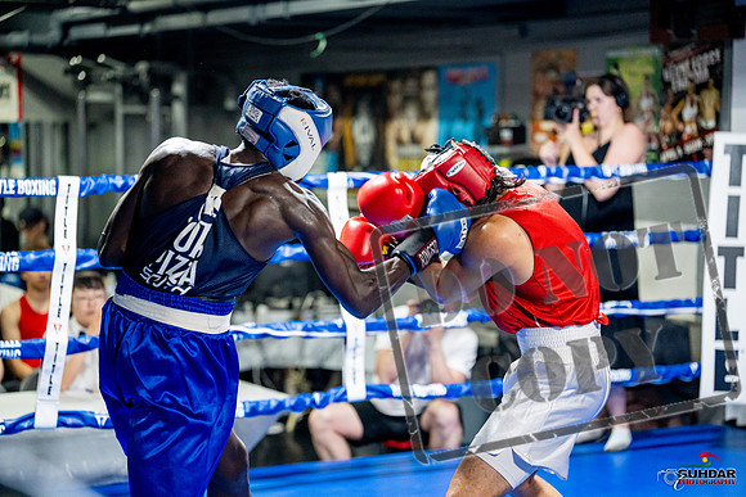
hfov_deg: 24.5
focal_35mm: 83
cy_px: 248
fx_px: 1720
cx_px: 373
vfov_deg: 16.5
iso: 4000
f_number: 2
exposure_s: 1/800
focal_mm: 83
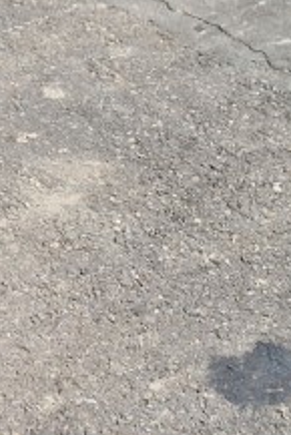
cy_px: 401
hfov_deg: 11.9
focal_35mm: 113
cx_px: -34
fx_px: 1368
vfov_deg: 17.8
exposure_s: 1/1304
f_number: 1.8
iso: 50
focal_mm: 5.4
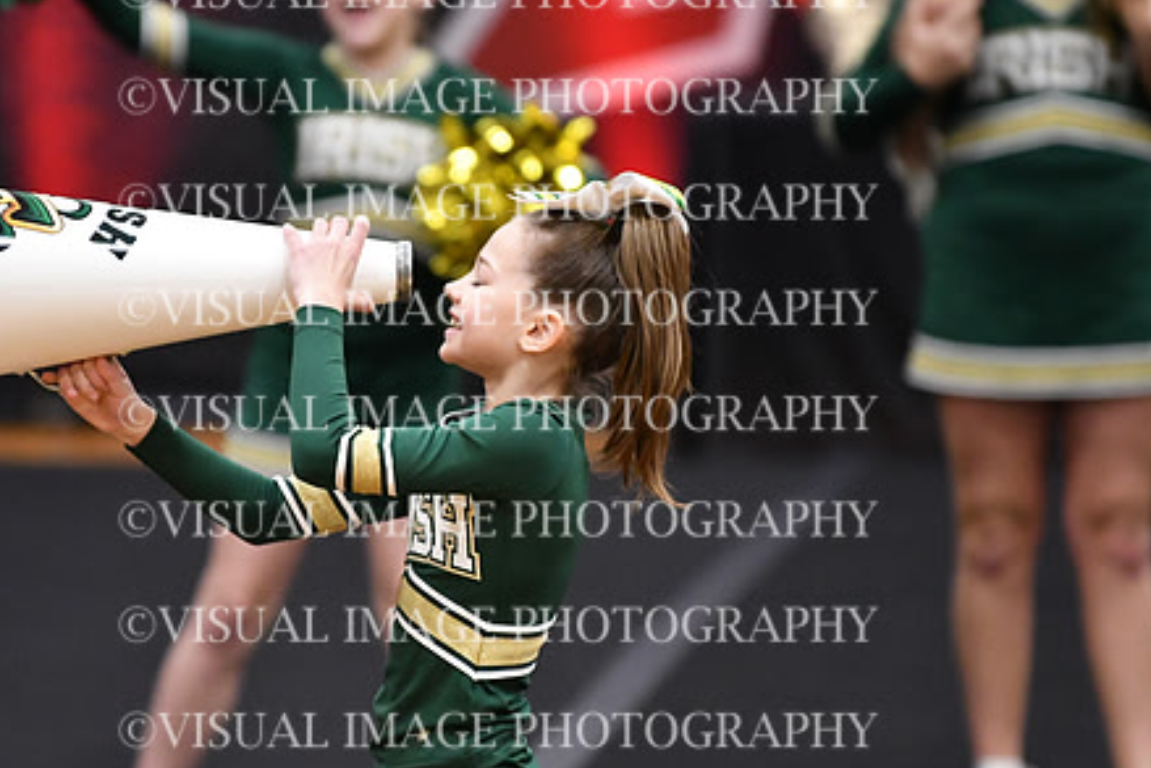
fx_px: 12664
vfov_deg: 3.5
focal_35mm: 396
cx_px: 498
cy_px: 360
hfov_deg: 5.2
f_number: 2.8
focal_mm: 200
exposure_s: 1/800
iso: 5000
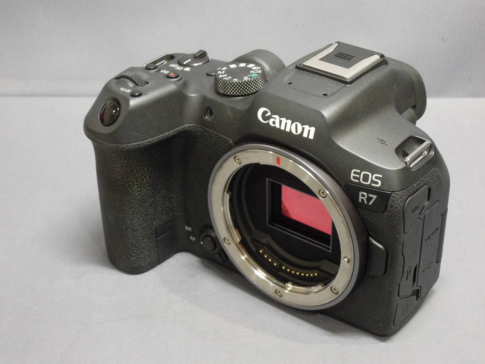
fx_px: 981
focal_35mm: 70
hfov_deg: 27.8
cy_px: 182
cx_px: 242
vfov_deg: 21.0
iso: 560
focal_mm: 12.5
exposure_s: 1/25
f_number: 4.5
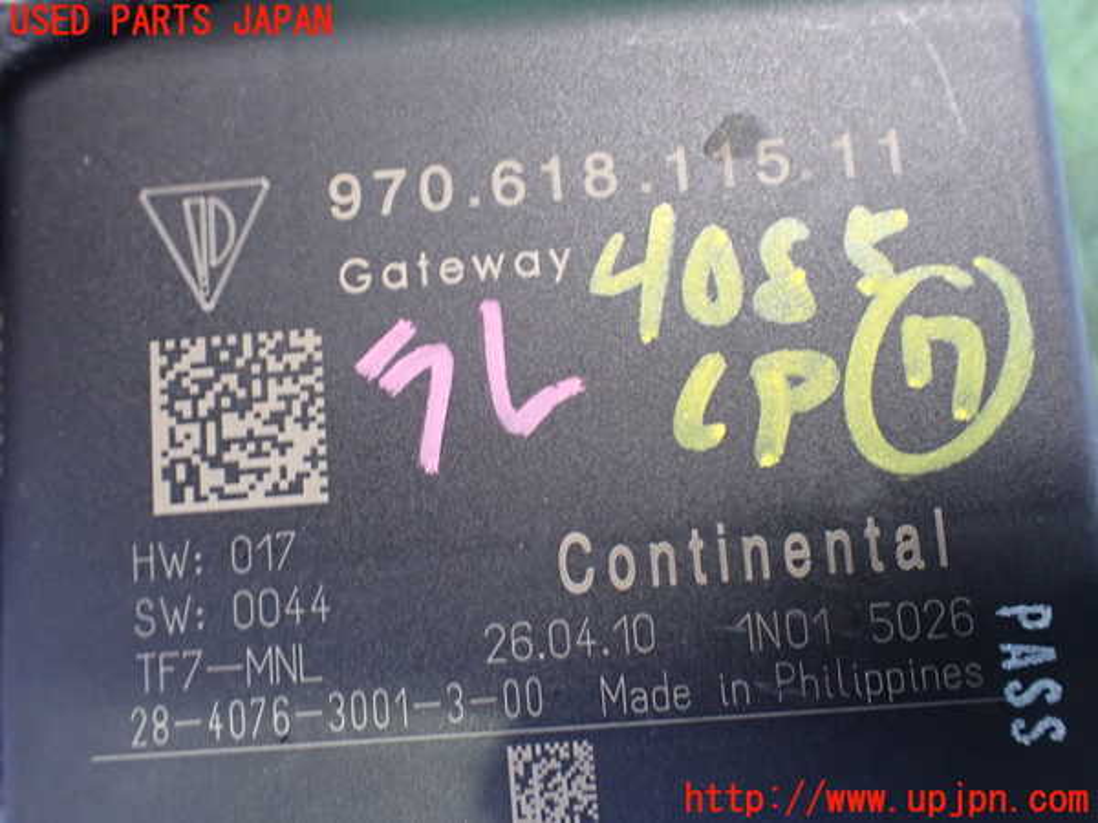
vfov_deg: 46.8
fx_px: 952
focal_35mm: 30
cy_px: 412
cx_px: 549
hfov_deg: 60.0
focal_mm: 5.4
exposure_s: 1/40
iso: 800
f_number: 2.3
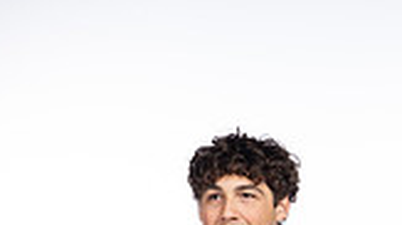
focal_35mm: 145
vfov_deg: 7.7
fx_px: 1543
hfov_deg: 14.8
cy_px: 551
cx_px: 261
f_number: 7.1
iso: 640
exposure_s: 1/250
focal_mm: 50
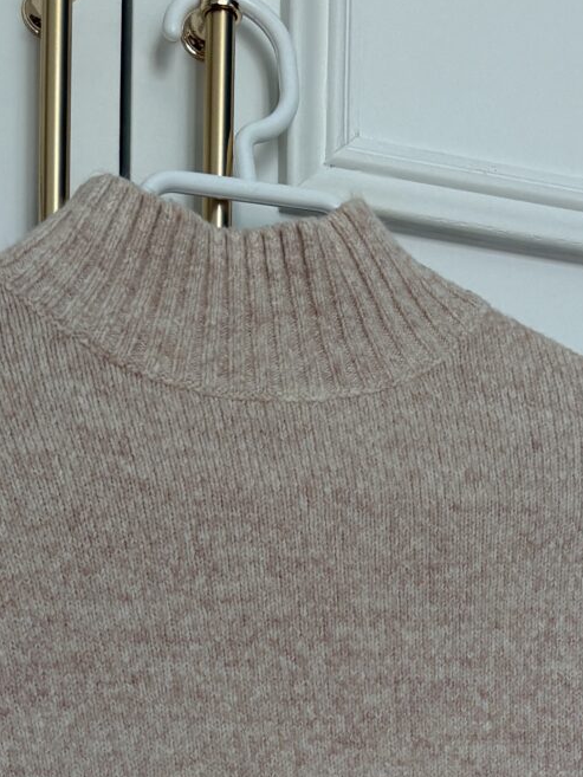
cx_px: 279
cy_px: 1167
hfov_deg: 18.2
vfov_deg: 20.6
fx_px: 1818
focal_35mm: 81
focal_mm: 5.96
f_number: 1.6
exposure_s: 1/271
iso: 40
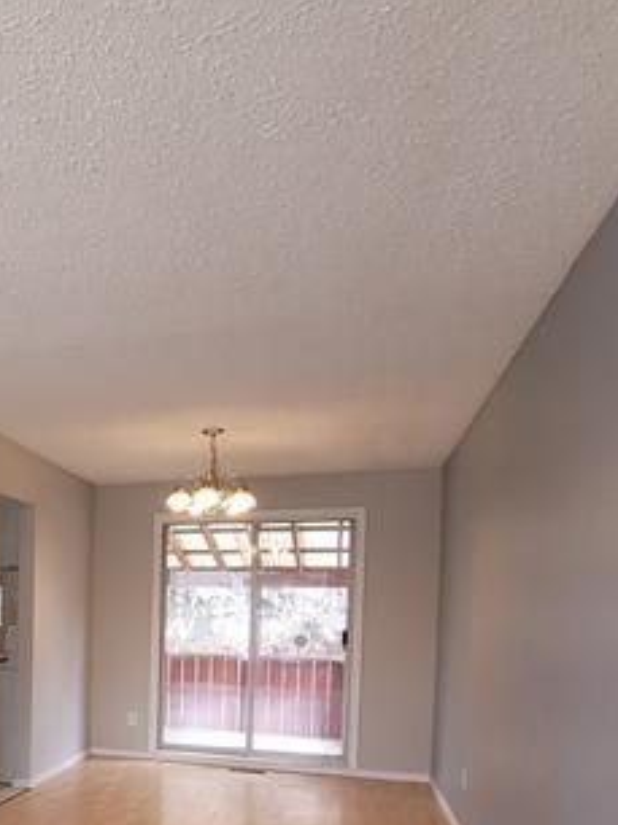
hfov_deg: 34.2
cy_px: 650
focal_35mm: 34
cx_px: -111
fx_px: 810
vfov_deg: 51.0
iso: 64
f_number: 2.2
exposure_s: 1/59
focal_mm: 2.2
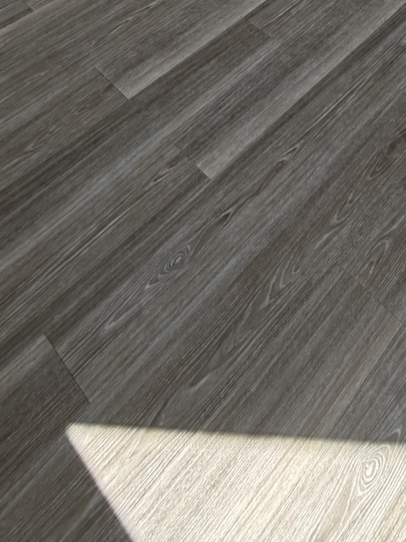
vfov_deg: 26.4
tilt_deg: -14.3
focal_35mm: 46
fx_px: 720
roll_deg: +0.2
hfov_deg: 31.4
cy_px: -313
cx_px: 245
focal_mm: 2.22
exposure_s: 1/176
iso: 40
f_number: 2.2
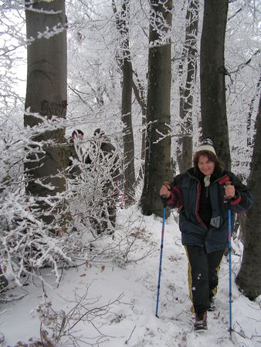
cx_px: 130
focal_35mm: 36
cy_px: 174
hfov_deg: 39.7
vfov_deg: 51.3
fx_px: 362
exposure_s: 1/50
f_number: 3.2
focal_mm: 6
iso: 50
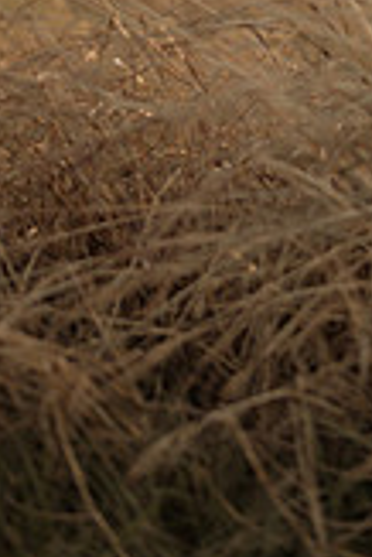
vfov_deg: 8.7
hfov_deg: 5.9
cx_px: 413
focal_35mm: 234
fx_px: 3619
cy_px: -181
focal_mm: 85
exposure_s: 1/1250
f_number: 1.4
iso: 200
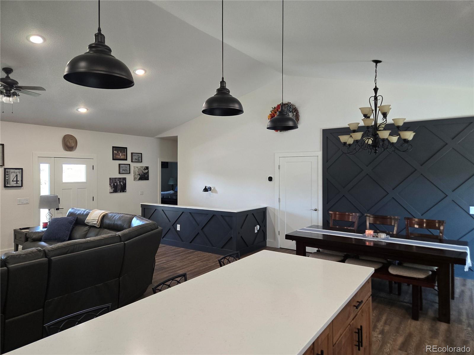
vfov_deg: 58.9
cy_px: 178
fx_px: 315
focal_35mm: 23
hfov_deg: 73.9
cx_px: 237
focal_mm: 5.4
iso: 320
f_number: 1.8
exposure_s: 1/120
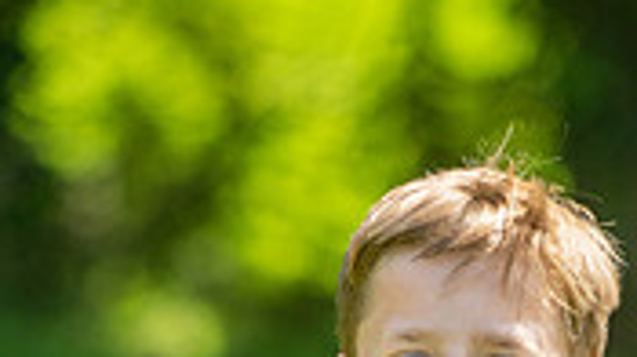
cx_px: 368
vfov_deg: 1.8
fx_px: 11592
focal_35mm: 687
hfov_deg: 3.1
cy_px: 801
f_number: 3.2
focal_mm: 170
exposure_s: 1/1250
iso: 250
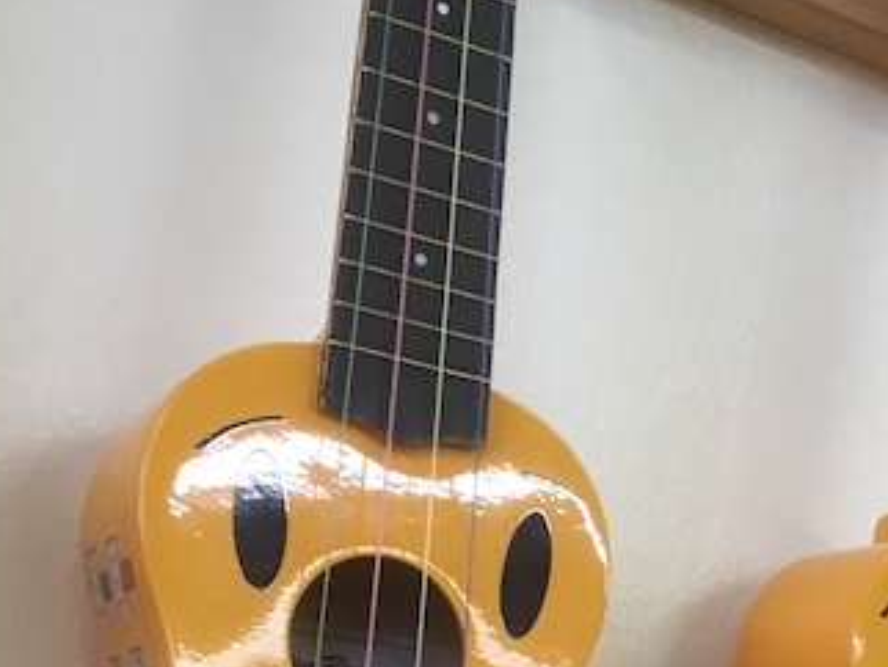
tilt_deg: +2.2
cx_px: 990
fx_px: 2310
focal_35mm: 90
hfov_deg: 20.7
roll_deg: -6.2
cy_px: 868
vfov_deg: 15.6
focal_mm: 4.15
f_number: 2.2
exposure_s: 1/33
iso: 50
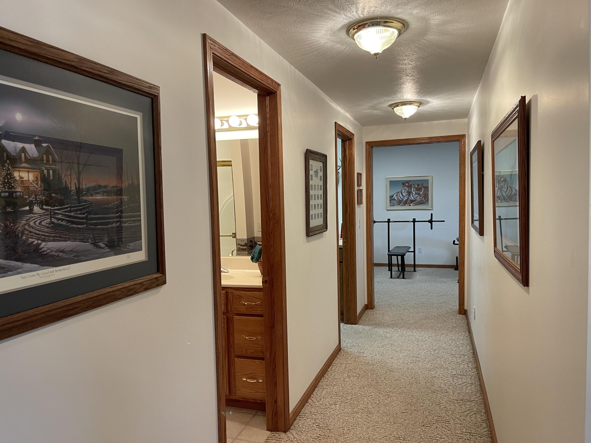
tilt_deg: -4.3
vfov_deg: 54.9
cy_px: 222
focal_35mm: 25
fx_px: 427
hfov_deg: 69.4
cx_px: 296
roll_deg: +0.9
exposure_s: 1/60
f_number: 1.6
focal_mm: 5.1
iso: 125
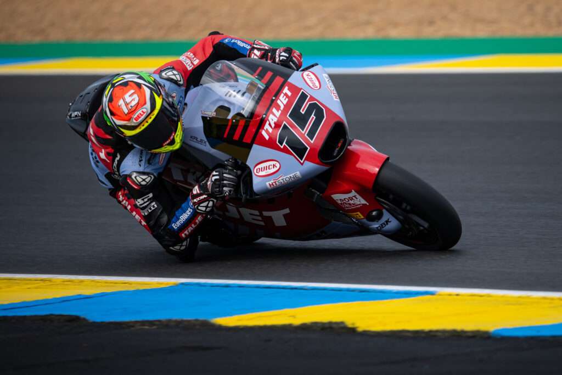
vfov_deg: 2.8
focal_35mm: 497
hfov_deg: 4.1
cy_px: 150
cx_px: 303
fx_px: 7759
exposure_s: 1/2000
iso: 200
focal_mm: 400
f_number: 5
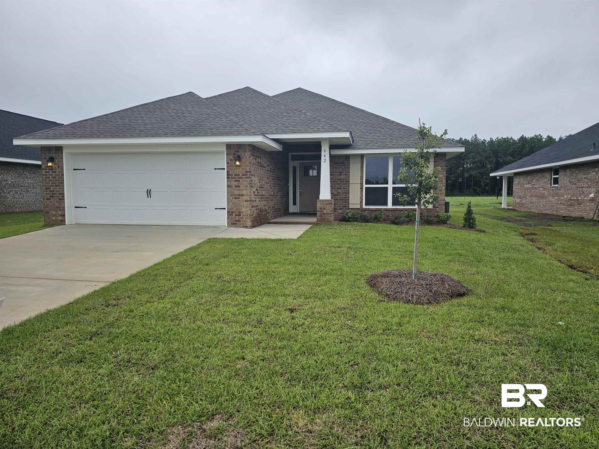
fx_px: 398
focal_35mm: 23
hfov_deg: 73.9
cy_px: 224
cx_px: 300
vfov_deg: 58.9
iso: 10
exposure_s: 1/609
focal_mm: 6.3
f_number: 1.7
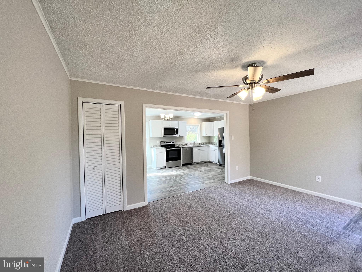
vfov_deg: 89.9
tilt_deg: -0.5
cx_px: 181
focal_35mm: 13
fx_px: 136
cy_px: 136
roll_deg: +1.2
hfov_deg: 106.2
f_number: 1.8
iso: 100
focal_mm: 1.57
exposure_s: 1/120
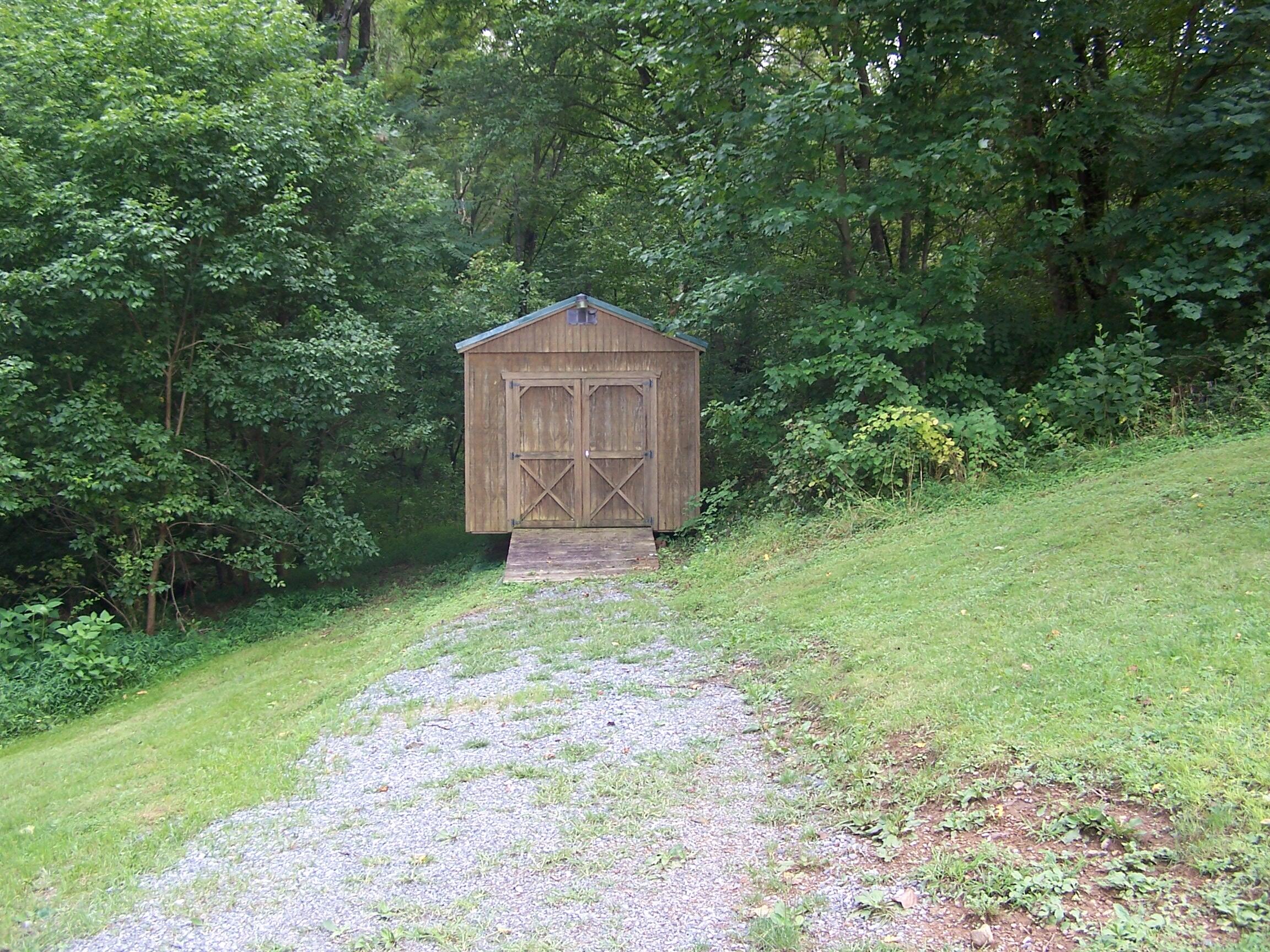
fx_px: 1394
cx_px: 635
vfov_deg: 37.7
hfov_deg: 49.0
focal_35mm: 38
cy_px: 476
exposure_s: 1/60
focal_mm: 6.3
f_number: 2.8
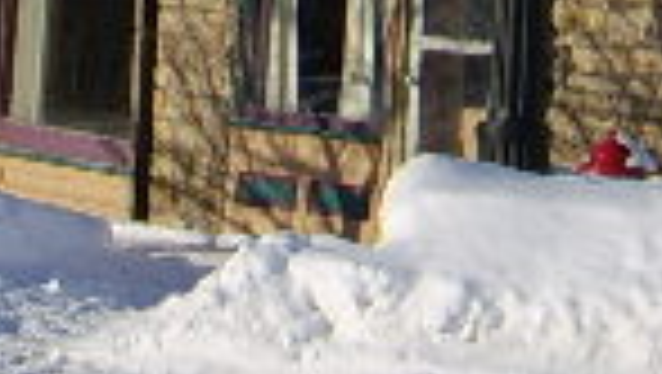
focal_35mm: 147
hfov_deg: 13.0
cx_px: -581
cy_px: -415
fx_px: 2583
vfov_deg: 7.9
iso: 71
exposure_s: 1/500
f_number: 6.7
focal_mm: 8.13
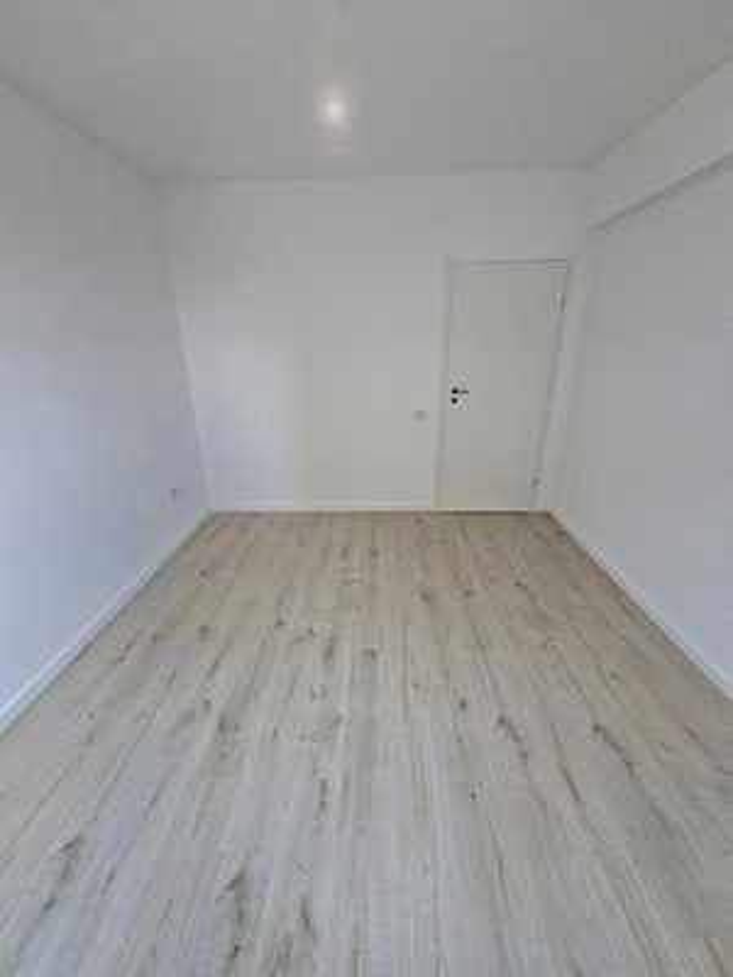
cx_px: 366
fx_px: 367
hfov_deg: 89.9
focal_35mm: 13
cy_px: 488
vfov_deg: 106.2
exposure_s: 1/60.2
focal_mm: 1.74
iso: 40
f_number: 2.2
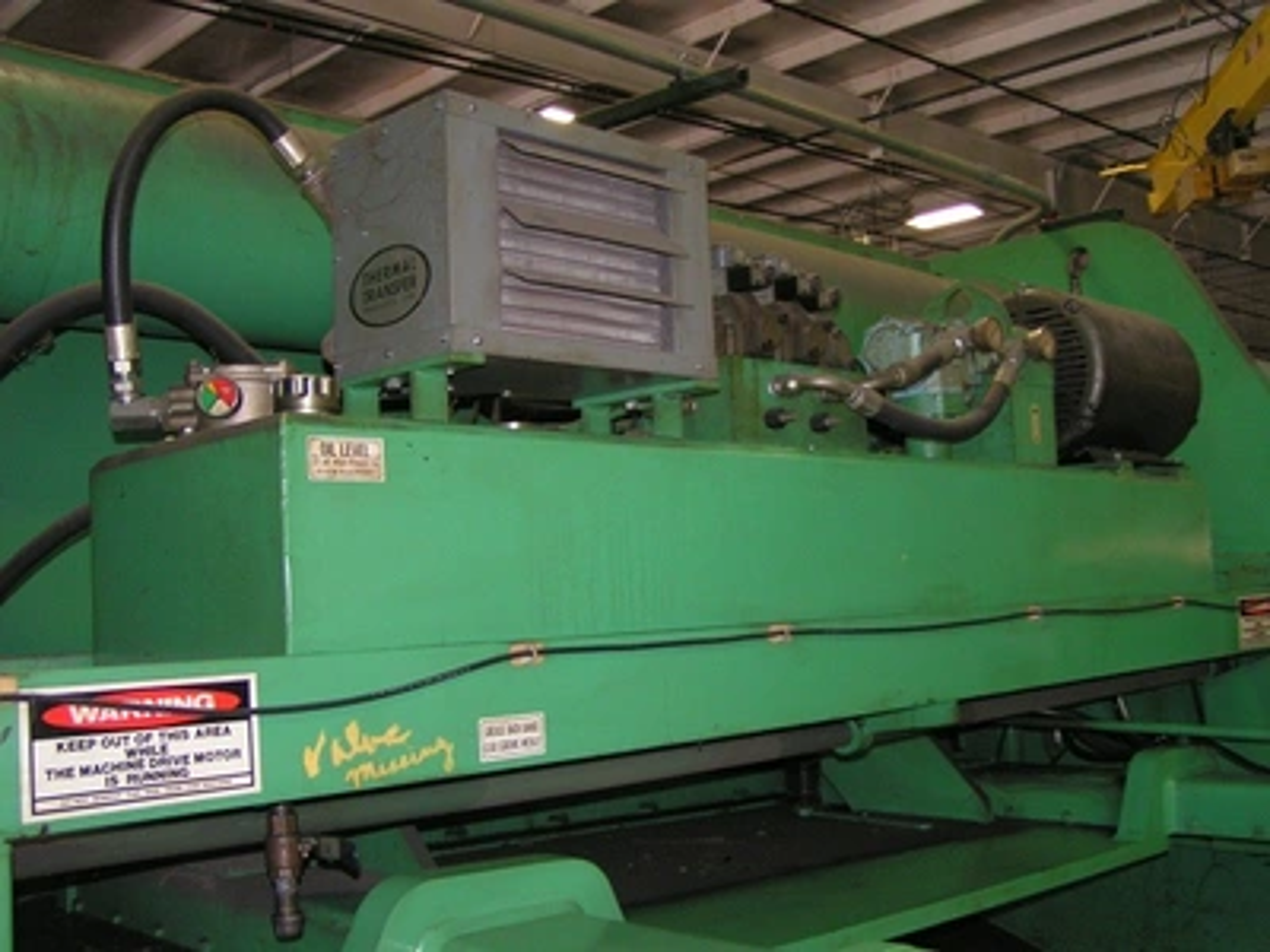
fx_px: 1394
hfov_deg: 49.0
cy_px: 476
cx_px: 635
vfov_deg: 37.7
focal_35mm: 38
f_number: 2.8
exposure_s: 1/40
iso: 200
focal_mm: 5.8
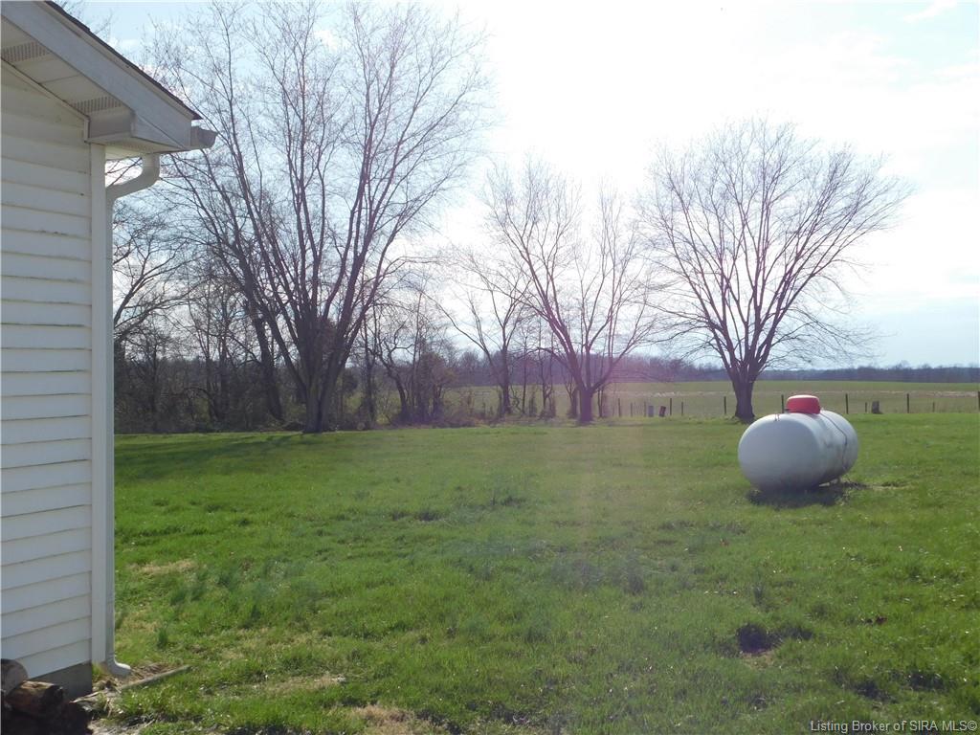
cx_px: 490
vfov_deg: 39.7
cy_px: 368
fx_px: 1019
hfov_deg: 51.4
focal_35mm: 36
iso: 125
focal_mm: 6.3
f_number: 7
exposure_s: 1/400
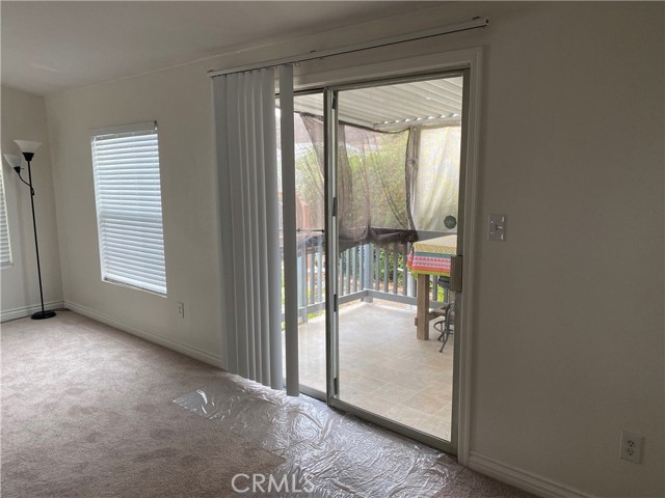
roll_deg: -0.3
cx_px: 332
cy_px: 249
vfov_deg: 53.1
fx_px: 499
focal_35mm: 26
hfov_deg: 67.3
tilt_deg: -9.8
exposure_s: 1/116
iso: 125
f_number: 1.8
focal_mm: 4.25
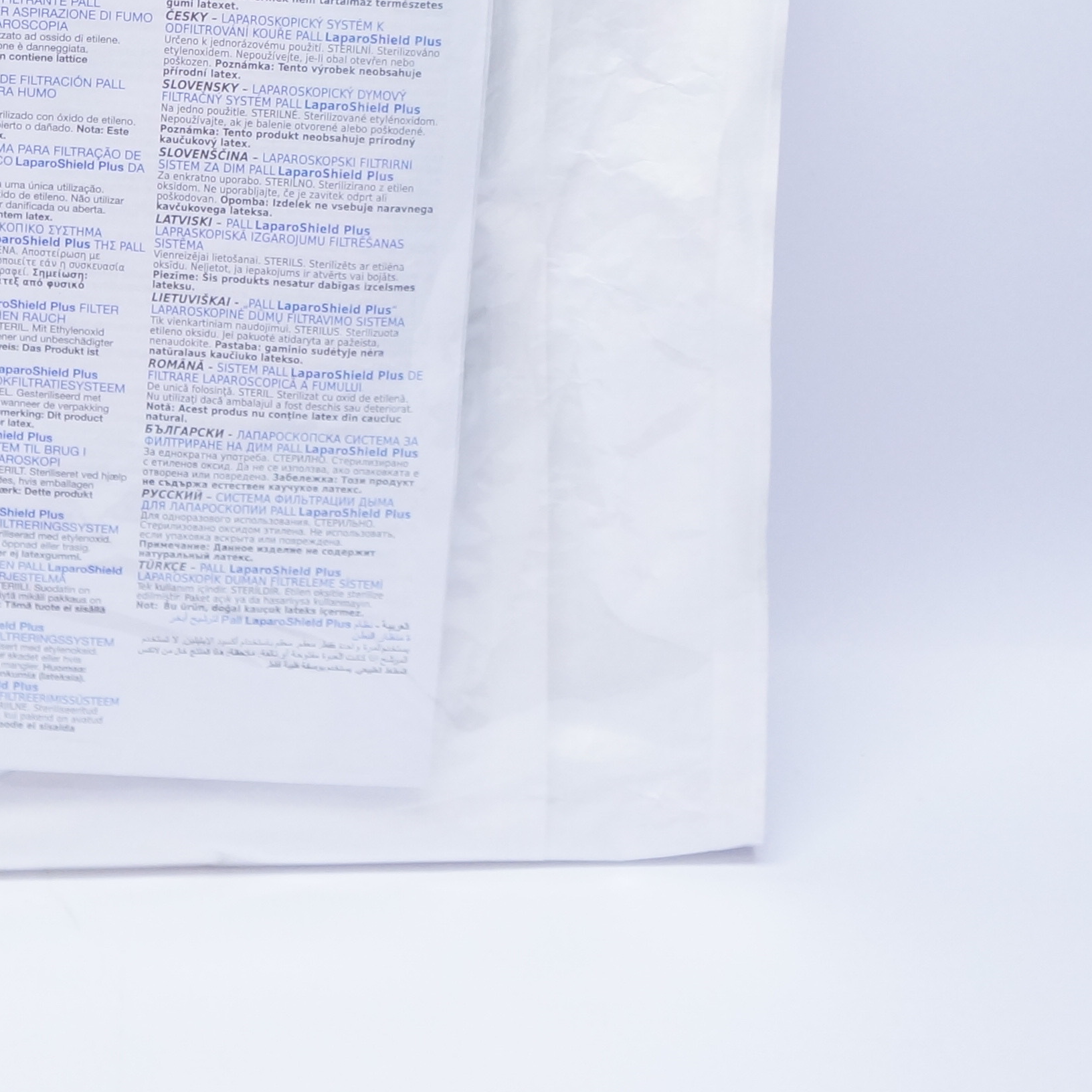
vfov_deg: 18.4
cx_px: 110
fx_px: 3284
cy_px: 1
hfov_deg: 18.6
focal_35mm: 92
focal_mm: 24
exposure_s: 1/125
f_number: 4
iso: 800
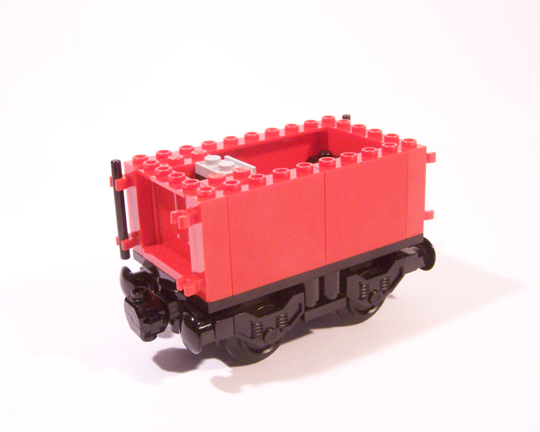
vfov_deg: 29.7
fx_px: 815
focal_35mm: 51
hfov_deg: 36.6
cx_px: 283
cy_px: 212
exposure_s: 1/30
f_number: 3.2
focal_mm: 8
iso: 400
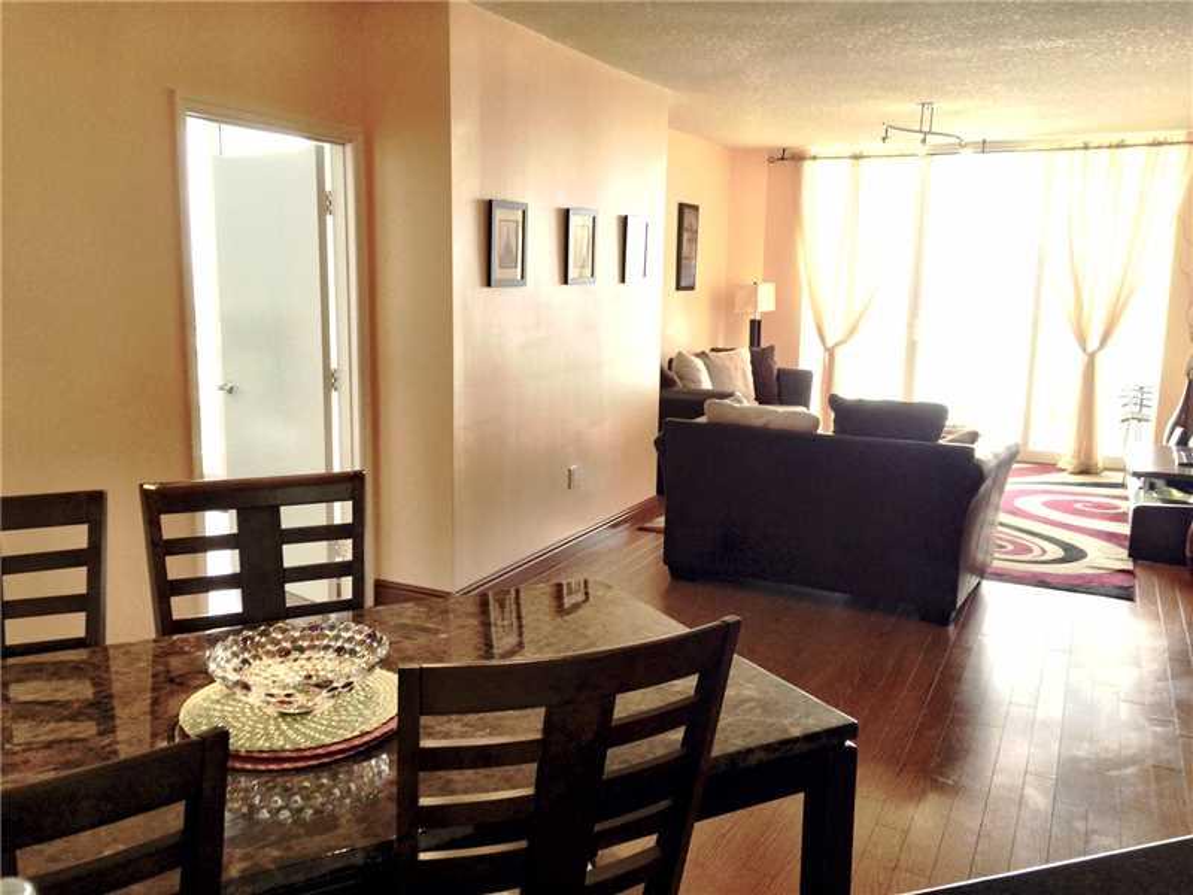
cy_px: 448
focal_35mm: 29
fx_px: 999
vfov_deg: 48.2
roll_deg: -1.3
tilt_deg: -8.8
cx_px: 596
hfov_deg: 61.7
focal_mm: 4.15
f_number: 2.2
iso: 40
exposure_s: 1/40
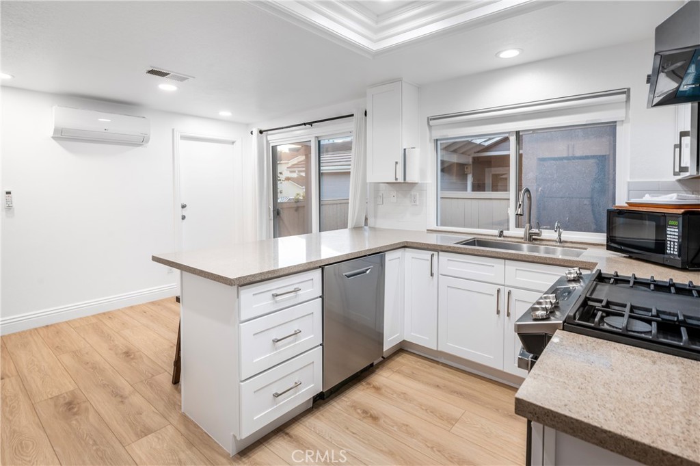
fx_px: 330
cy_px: 233
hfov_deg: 93.3
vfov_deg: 70.3
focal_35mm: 17
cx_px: 350
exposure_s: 1/15
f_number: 7.1
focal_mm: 17
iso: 400
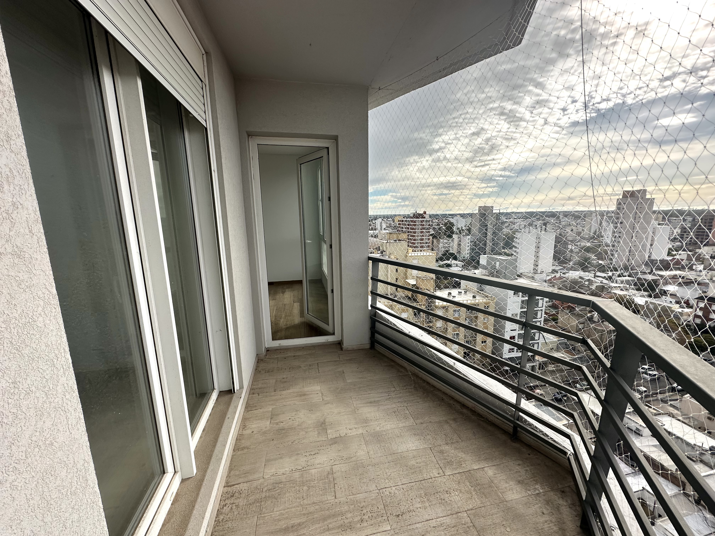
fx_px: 289
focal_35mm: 14
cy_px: 268
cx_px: 358
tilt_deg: -10.2
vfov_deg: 85.7
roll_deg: +0.4
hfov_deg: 102.1
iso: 50
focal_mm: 2.22
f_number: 2.2
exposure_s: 1/1208
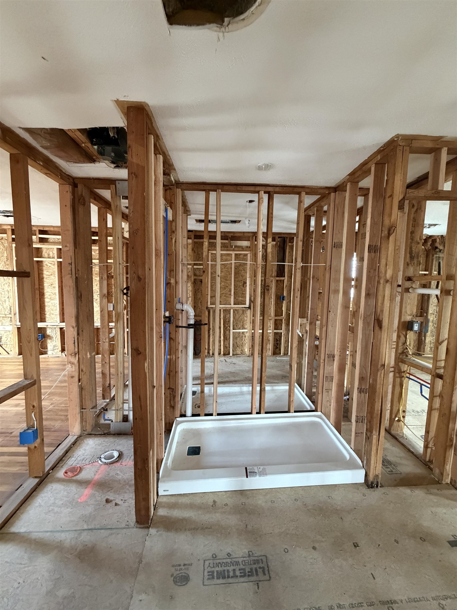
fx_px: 246
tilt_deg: -6.5
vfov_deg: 102.1
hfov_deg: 85.7
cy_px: 305
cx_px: 228
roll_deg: -1.6
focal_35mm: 14
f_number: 2.2
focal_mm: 2.22
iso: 640
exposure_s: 1/60
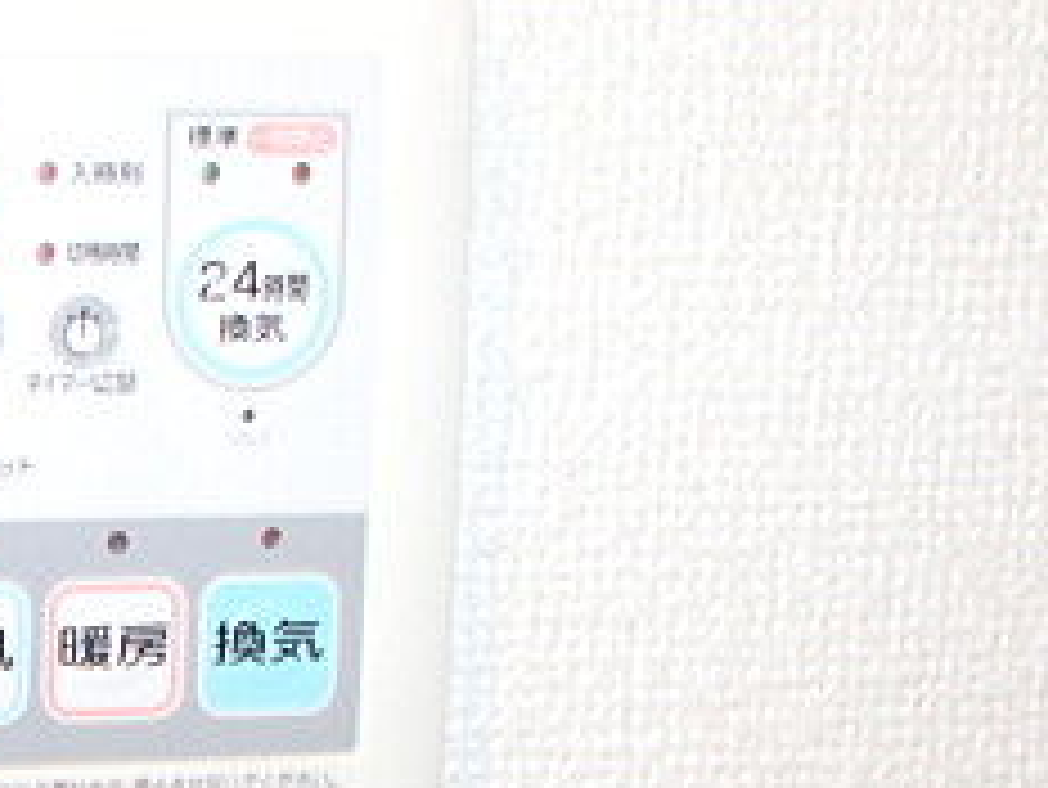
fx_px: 2332
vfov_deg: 19.1
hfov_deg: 23.6
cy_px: 347
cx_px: -139
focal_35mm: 77
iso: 400
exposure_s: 1/30
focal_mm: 5
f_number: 3.9
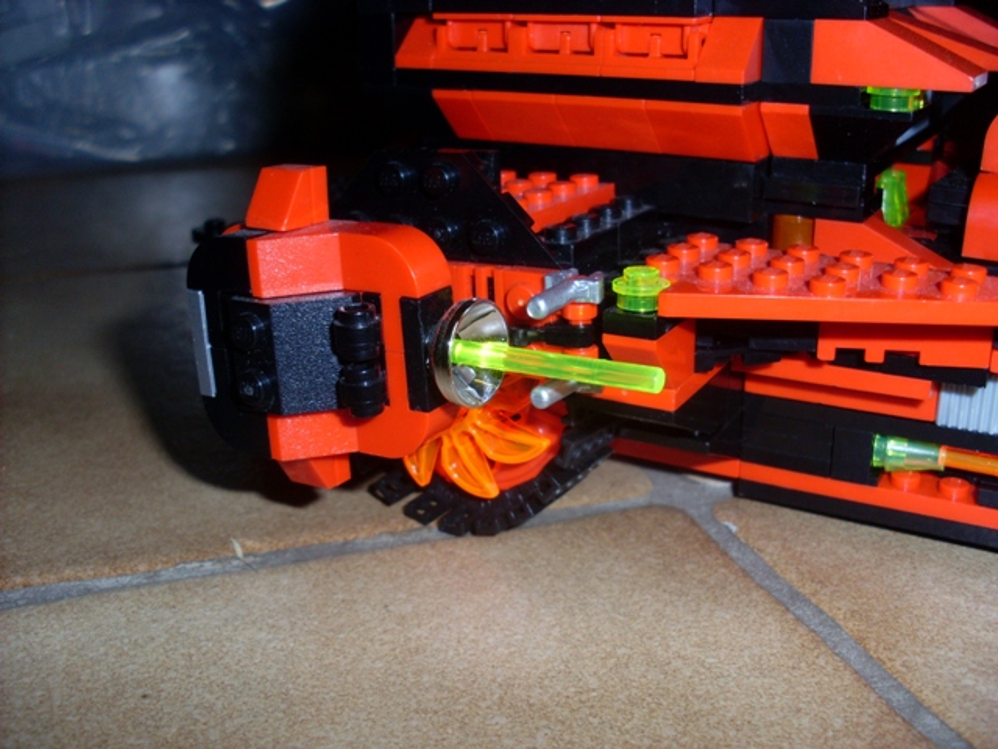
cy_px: 374
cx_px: 499
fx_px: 1096
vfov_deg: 37.7
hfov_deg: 49.0
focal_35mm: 38
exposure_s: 1/45
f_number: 7.7
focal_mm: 6.3
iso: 80
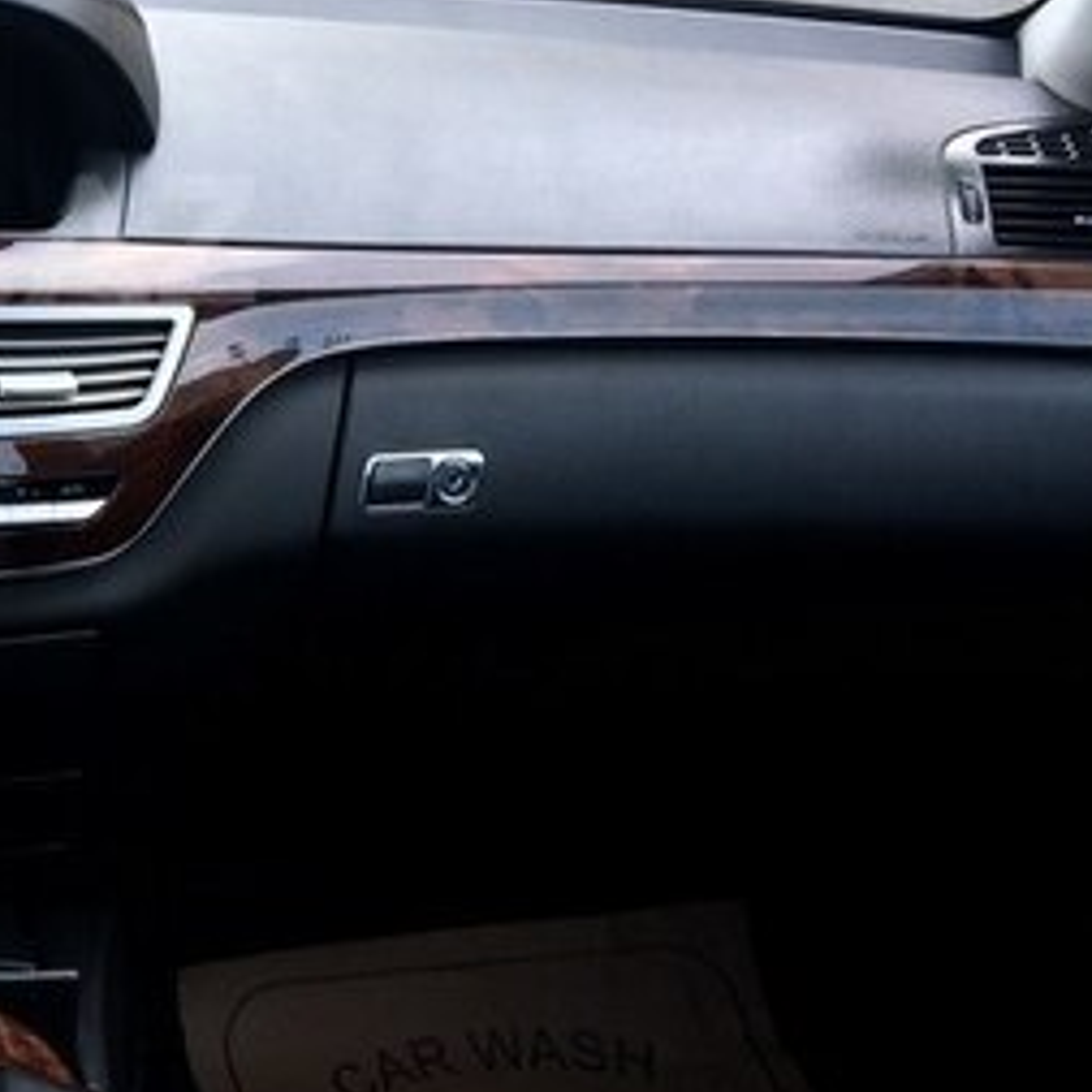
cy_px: 240
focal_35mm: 67
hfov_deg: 23.7
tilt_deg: -14.5
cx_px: -186
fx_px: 2391
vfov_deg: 25.3
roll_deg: -2.8
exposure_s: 1/100
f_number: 2.2
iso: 64
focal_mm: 4.15
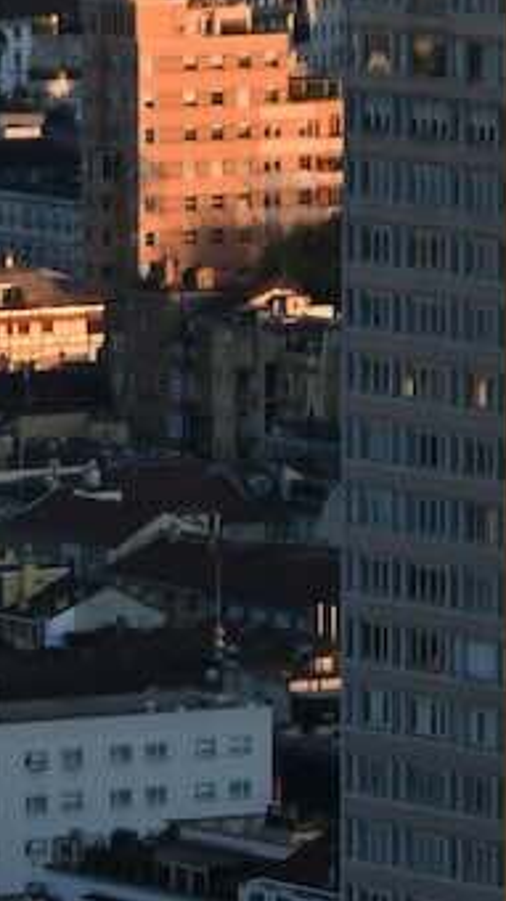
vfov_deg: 3.7
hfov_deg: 2.1
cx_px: -184
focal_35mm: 586
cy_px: 988
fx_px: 13992
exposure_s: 1/250
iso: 250
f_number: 6.3
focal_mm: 99
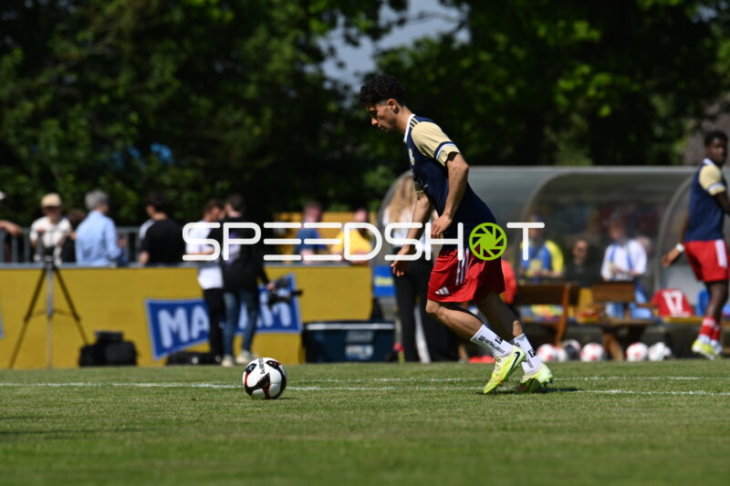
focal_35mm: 375
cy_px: 243
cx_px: 365
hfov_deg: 5.5
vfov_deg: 3.7
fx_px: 7602
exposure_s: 1/1000
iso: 64
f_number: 4
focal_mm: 250
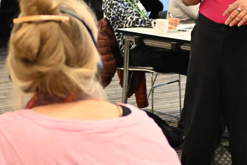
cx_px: 5
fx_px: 871
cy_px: 41
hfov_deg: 15.8
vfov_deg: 10.8
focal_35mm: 127
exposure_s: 1/200
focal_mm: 28
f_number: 2.8
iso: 1600
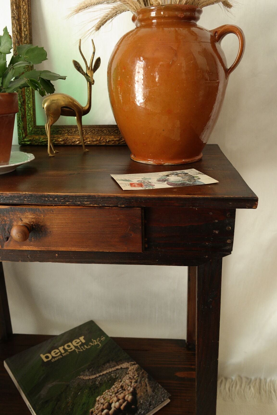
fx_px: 346
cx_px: 138
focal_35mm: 30
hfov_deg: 43.6
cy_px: 208
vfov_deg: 61.9
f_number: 5.6
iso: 400
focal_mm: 20
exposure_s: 1/30
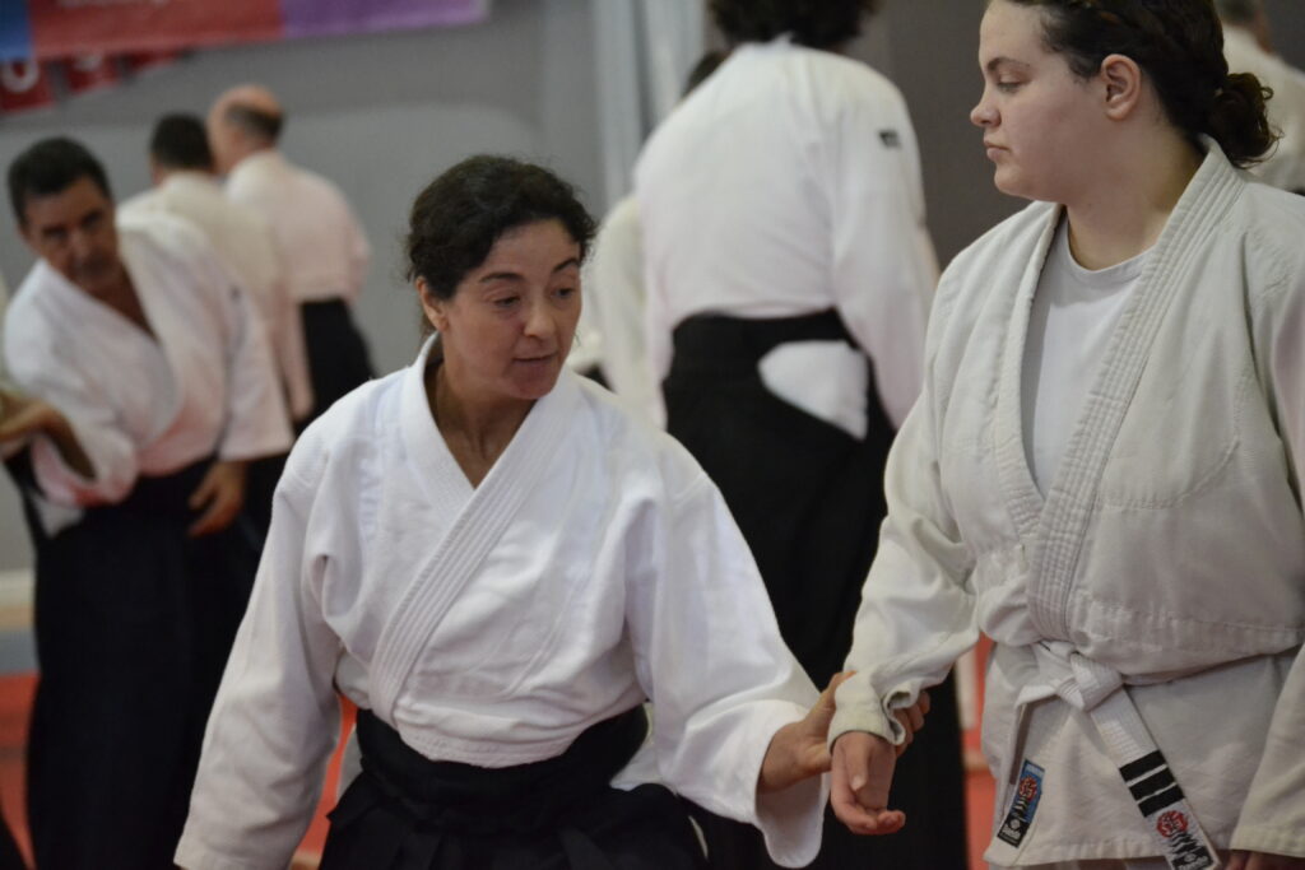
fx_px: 5710
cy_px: 435
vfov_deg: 8.7
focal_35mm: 158
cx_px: 652
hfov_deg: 13.0
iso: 3200
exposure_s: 1/250
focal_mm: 105
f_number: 4.8
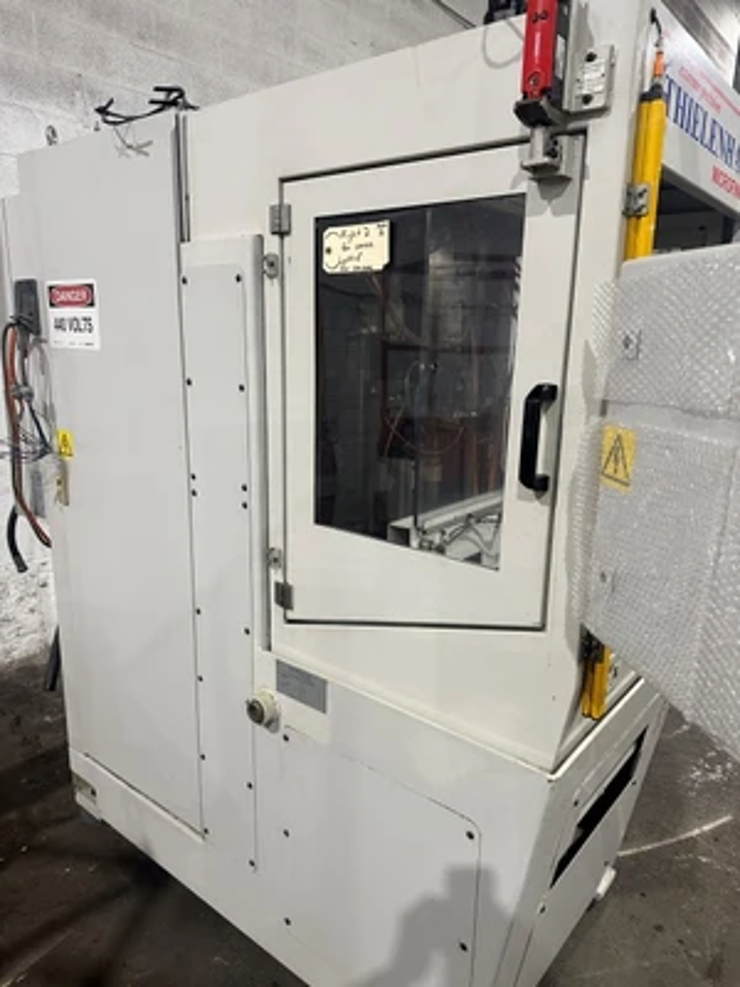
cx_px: 370
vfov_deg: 71.6
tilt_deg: -12.4
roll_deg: -1.9
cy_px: 494
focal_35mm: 24
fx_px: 684
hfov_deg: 56.8
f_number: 1.78
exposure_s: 1/60
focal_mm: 6.86
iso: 200
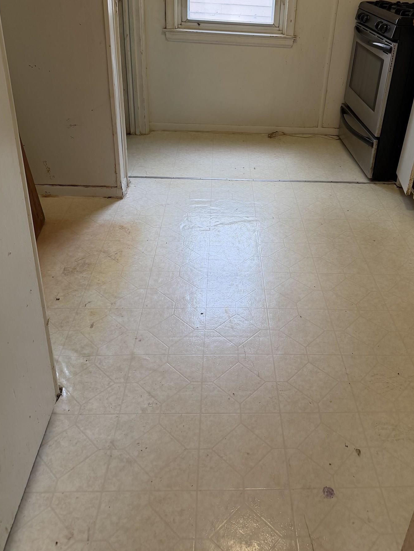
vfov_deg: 57.4
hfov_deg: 45.1
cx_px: 254
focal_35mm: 31
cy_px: 198
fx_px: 494
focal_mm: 6.76
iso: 160
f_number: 1.78
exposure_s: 1/120
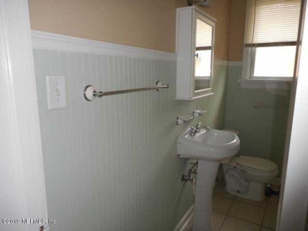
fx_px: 222
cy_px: 116
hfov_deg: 69.4
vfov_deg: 54.9
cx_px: 154
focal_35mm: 25
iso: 200
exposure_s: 1/25
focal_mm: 4.5
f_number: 3.7
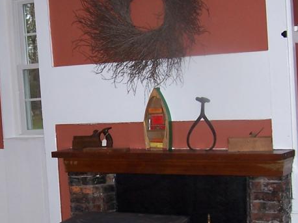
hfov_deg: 22.9
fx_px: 731
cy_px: 151
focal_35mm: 85
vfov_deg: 17.3
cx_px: 103
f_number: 2.8
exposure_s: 1/60
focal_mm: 6.3
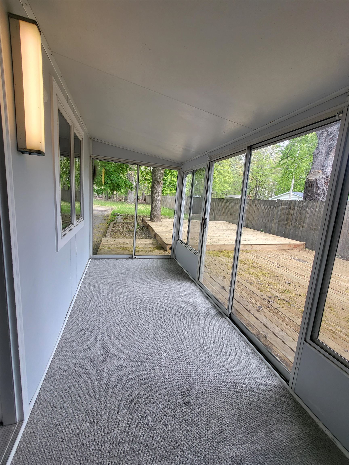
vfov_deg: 106.2
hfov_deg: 89.9
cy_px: 232
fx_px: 175
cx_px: 174
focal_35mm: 13
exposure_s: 1/120
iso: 40
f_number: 2.2
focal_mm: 1.74
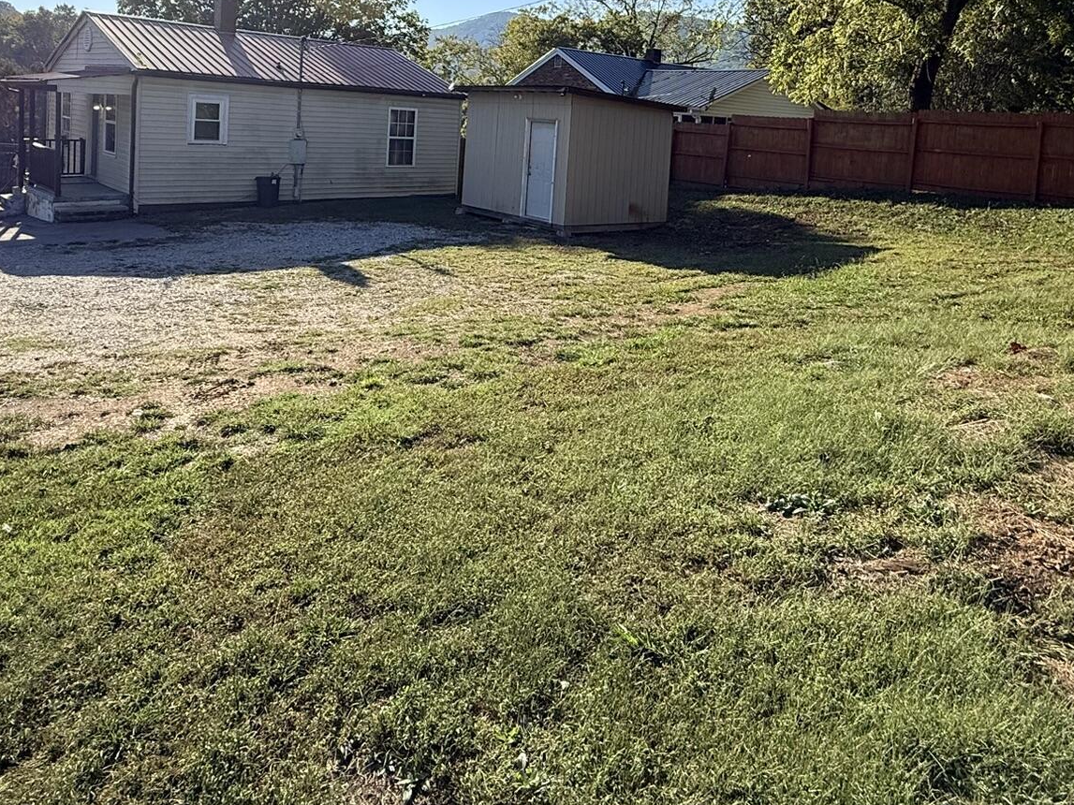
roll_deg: -3.4
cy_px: 169
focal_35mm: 25
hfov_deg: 69.4
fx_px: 776
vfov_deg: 51.7
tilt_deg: -3.3
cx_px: 534
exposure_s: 1/2410
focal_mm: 2.22
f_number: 2.2
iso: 64
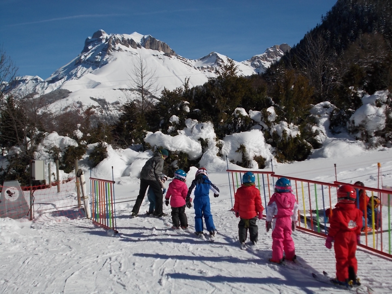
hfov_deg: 42.9
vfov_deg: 32.9
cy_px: 147
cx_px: 196
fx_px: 498
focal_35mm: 44
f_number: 10.6
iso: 80
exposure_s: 1/320
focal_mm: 7.9
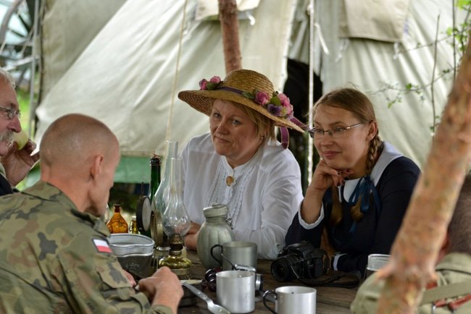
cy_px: 157
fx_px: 1472
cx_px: 236
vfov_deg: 12.2
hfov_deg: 18.2
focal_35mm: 112
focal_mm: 75
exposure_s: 1/80
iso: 400
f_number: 4
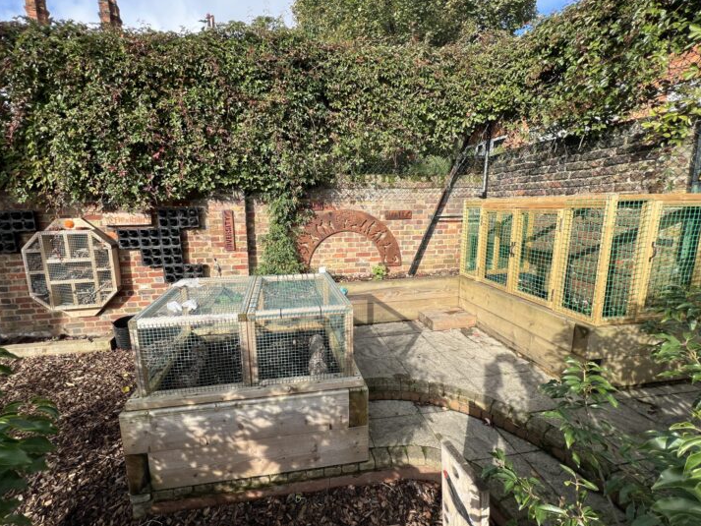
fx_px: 284
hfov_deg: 101.9
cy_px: 258
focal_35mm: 14
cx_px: 324
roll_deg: +0.3
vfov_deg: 85.7
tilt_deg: -10.9
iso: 32
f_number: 1.8
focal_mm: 1.57
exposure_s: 1/539
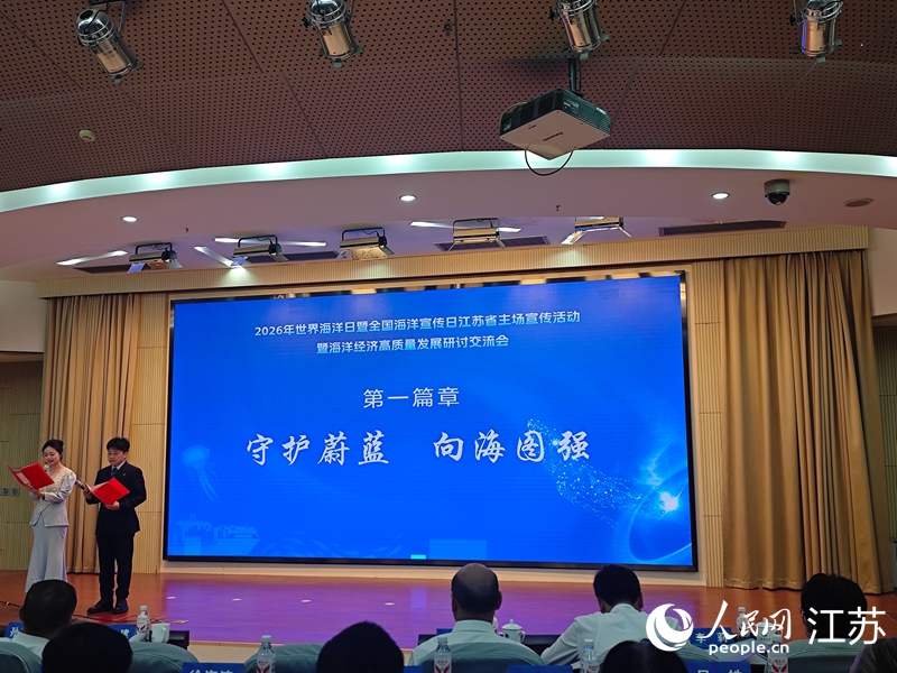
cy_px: 336
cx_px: 448
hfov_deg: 54.0
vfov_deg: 41.8
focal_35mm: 34
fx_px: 881
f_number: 1.6
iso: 100
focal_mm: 5.84
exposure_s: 1/100
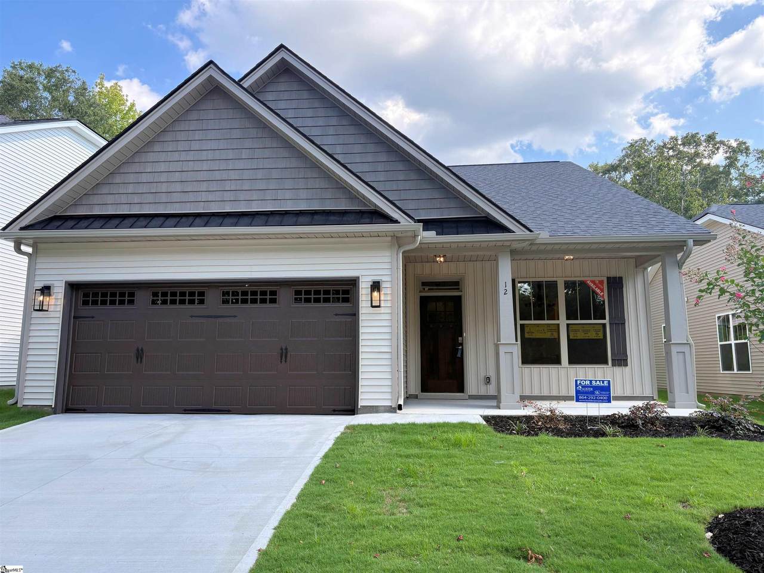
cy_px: 286
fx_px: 574
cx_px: 382
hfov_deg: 67.3
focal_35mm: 26
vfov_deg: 53.1
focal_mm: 5.96
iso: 64
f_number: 1.6
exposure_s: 1/1337
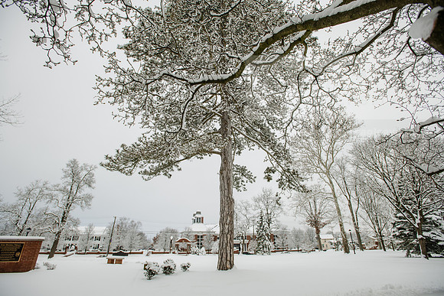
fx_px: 210
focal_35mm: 17
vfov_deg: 70.5
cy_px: 148
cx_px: 222
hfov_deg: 93.3
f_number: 4.5
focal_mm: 17
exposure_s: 1/320
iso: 200
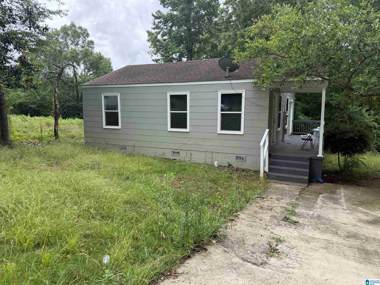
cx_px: 190
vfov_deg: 56.8
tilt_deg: -6.6
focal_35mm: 24
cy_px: 142
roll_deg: -0.4
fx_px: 263
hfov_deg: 71.6
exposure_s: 1/1139
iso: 100
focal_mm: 6.76
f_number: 1.78
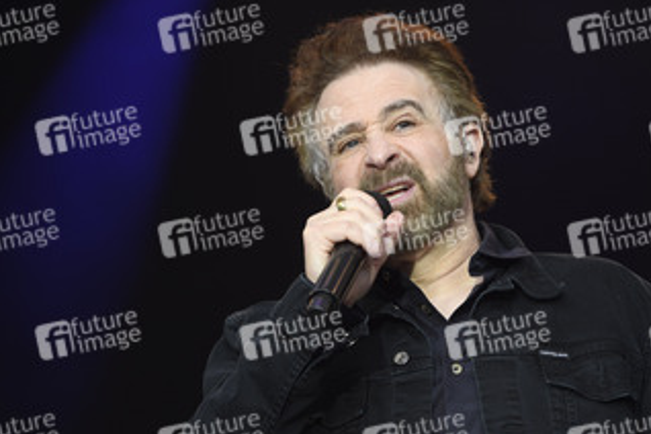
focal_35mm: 241
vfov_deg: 5.7
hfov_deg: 8.5
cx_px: 443
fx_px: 4358
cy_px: 285
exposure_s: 1/500
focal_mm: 170
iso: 800
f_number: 5
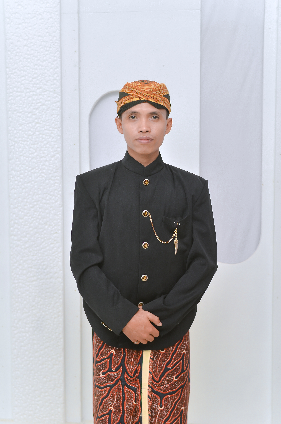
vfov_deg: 37.9
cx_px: 140
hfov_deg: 25.6
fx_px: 617
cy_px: 212
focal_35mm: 52
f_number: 2.8
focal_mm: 35
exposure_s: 1/160
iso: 250
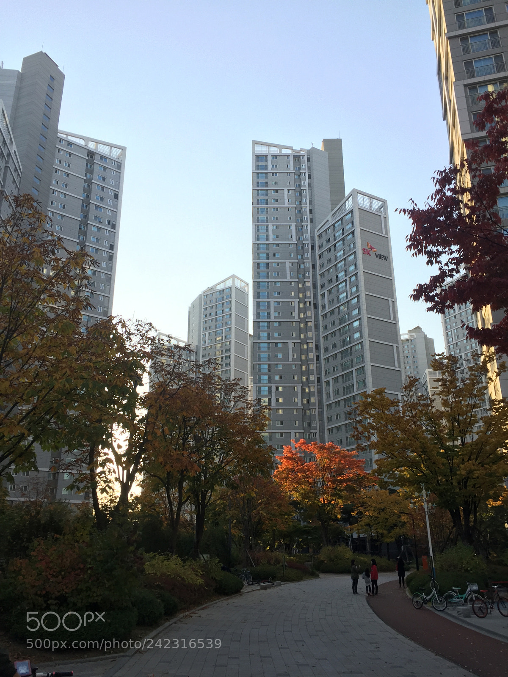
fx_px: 567
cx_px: 254
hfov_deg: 48.2
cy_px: 338
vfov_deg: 61.7
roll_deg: -0.5
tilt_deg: +22.4
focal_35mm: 29
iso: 32
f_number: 2.2
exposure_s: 1/421
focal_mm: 4.15
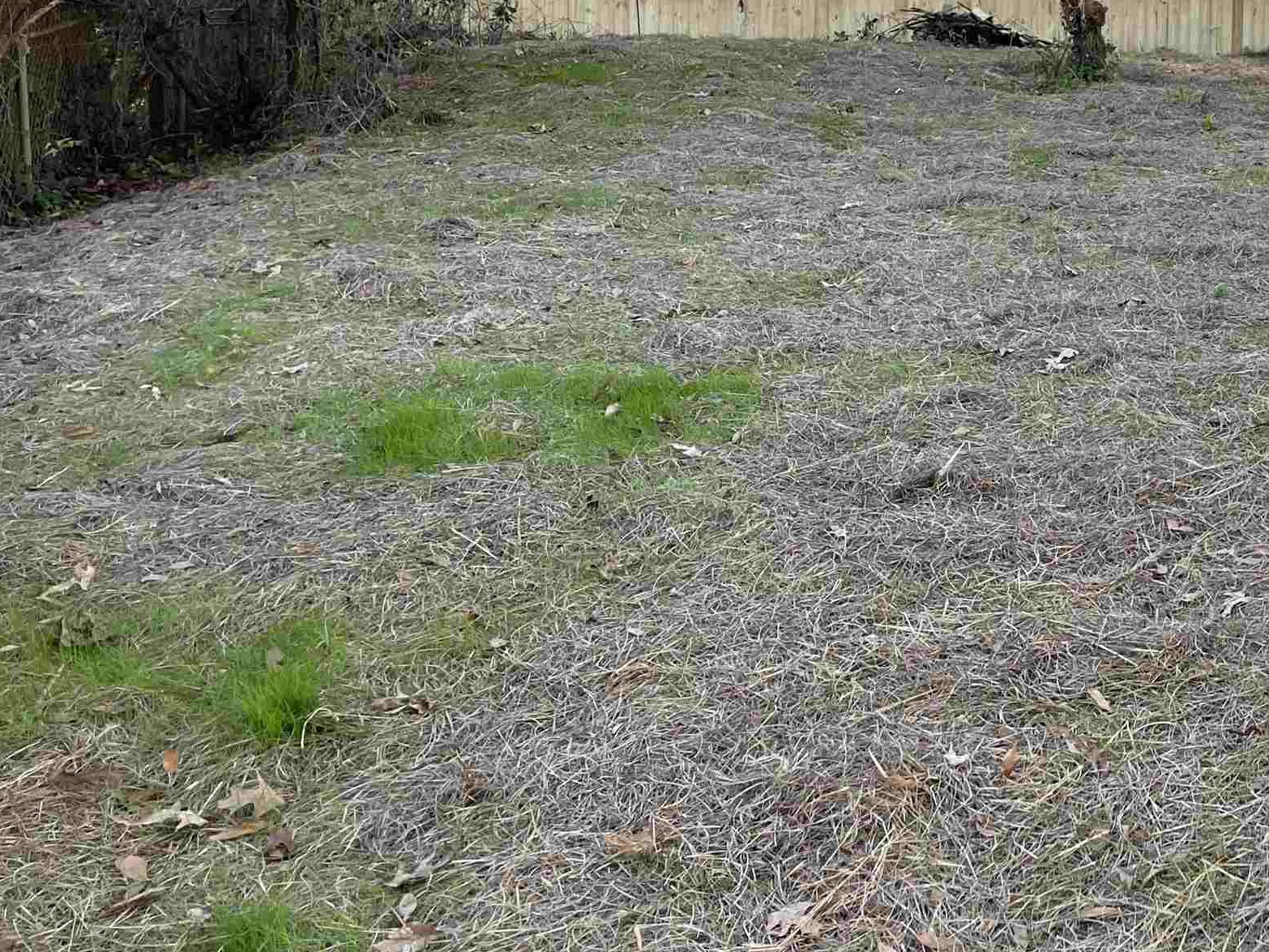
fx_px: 1870
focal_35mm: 51
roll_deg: -1.2
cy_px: 232
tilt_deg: -2.0
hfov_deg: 34.6
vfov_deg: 28.1
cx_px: 1228
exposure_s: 1/130
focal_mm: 4.2
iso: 32
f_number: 1.6
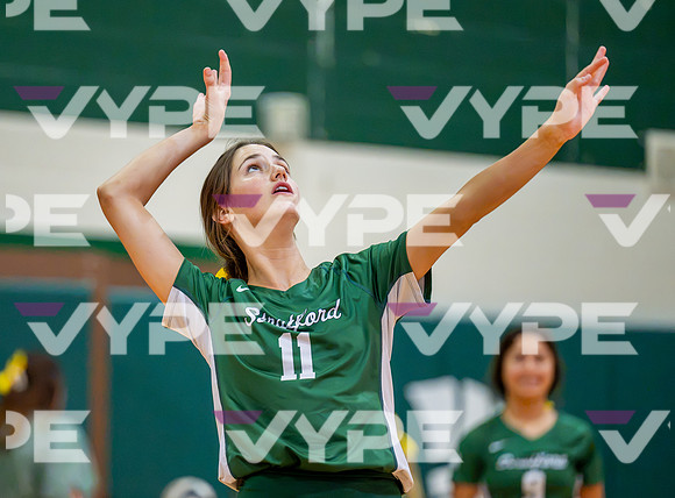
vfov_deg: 5.9
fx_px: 4800
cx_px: 236
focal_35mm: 248
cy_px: 273
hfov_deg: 8.0
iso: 9000
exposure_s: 1/800
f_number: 2.8
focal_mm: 195
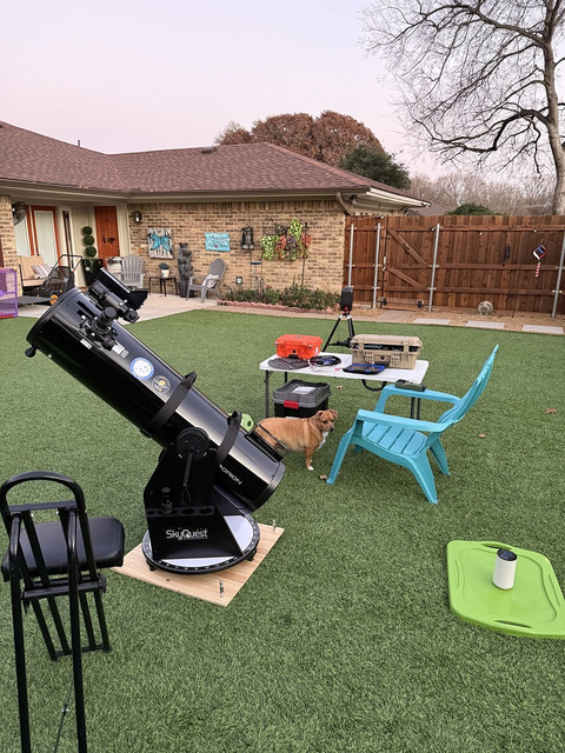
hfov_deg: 56.8
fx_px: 522
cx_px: 282
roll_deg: -2.4
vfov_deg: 71.6
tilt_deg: -16.0
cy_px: 376
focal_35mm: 24
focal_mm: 6.76
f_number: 1.78
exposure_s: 1/60
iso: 500
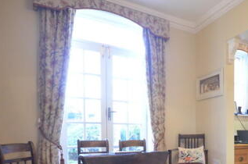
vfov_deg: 40.0
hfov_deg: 57.0
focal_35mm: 31
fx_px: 213
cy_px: 137
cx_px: 189
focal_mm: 10
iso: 3200
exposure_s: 1/80
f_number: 4
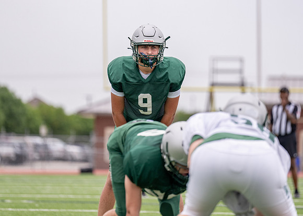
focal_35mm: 258
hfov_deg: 7.8
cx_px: 150
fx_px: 2224
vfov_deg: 5.6
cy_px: 76
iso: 320
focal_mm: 180
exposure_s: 1/2500
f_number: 2.8
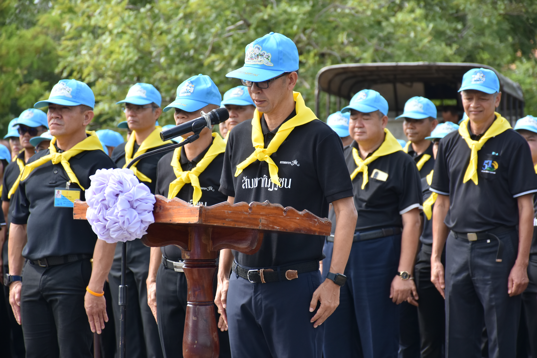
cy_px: 179
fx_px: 2506
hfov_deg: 12.2
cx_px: 268
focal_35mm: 168
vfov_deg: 8.2
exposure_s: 1/500
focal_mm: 112
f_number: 5.6
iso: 220
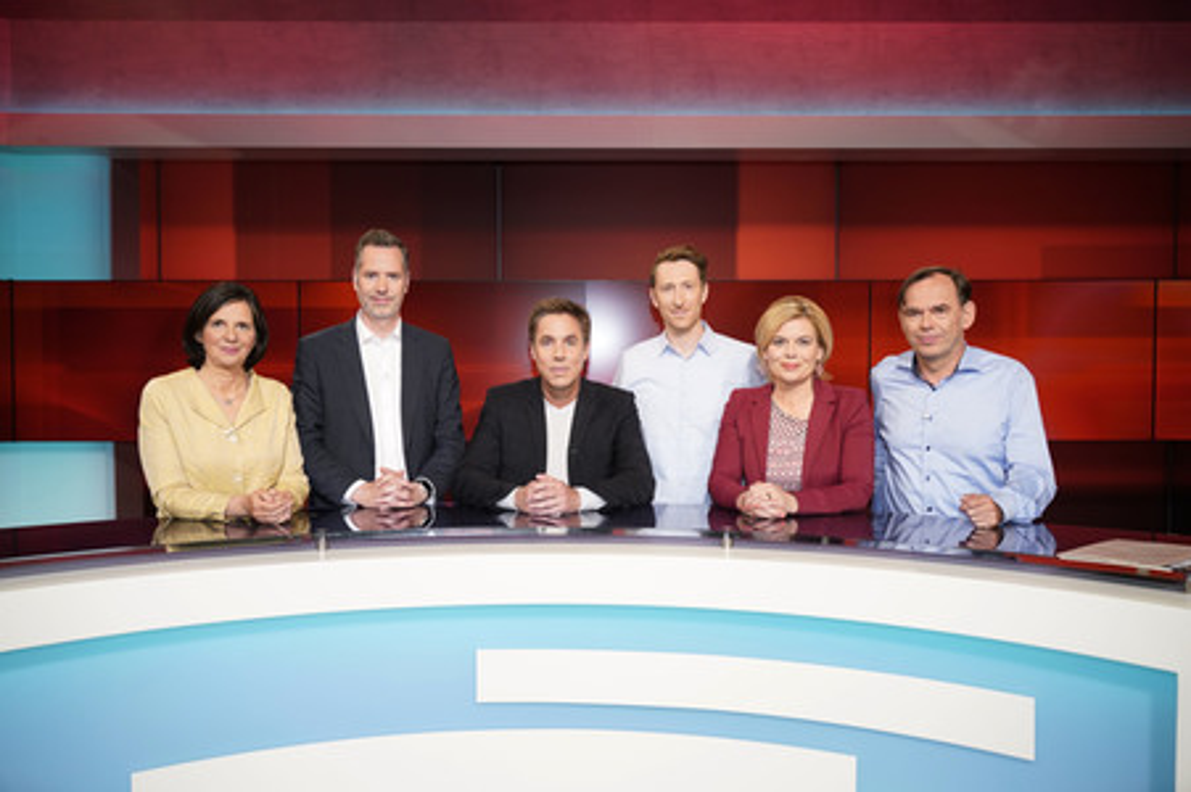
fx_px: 1025
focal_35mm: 31
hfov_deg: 60.3
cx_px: 596
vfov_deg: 42.3
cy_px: 396
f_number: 5
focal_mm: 31
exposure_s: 1/160
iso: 2000
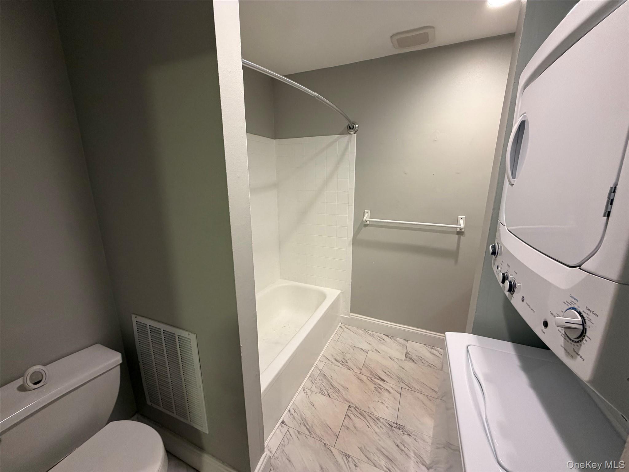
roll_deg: -0.2
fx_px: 254
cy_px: 236
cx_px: 314
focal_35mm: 14
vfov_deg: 85.7
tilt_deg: -14.0
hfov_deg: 102.1
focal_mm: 2.22
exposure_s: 1/60
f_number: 2.2
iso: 250
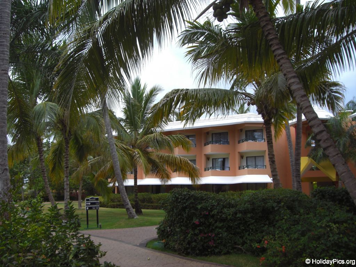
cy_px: 134
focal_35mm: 38
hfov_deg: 49.0
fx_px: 391
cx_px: 178
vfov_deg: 37.7
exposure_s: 1/250
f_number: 2.7
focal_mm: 6.2
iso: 64
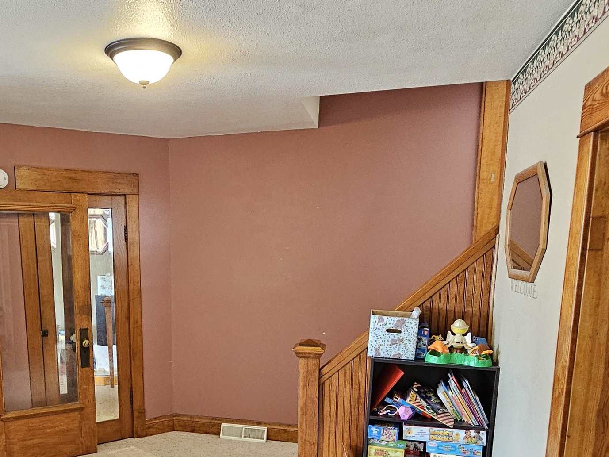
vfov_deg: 46.7
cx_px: 205
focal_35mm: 29
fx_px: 510
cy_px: 337
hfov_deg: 60.3
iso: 400
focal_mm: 2.2
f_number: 2.2
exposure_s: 1/30
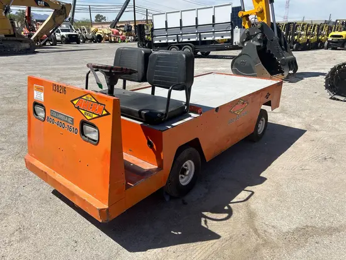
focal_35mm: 26
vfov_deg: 53.1
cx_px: 173
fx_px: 260
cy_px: 130
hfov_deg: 67.3
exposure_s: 1/4274
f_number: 1.5
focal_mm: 5.7
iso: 50
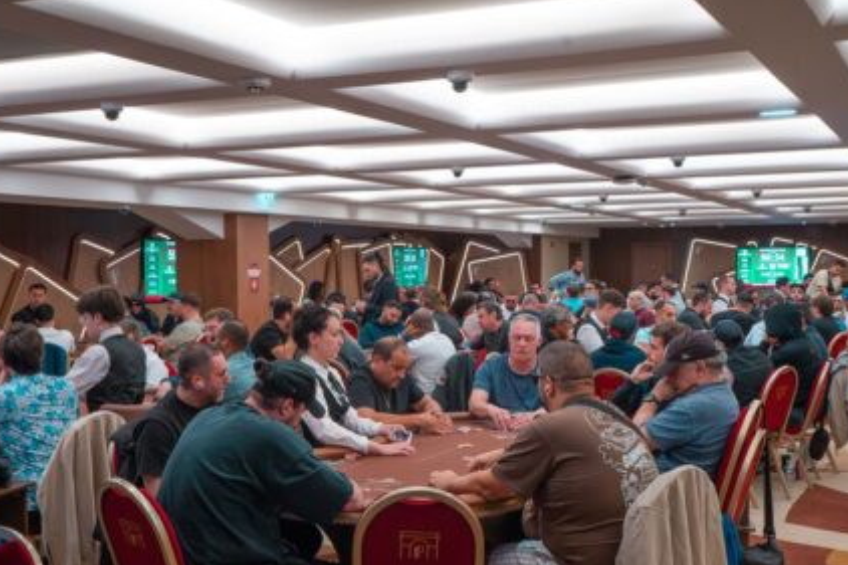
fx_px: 1060
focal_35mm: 45
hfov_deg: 43.6
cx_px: 410
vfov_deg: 29.8
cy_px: 325
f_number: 8
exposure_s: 1/80
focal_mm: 38
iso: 3200
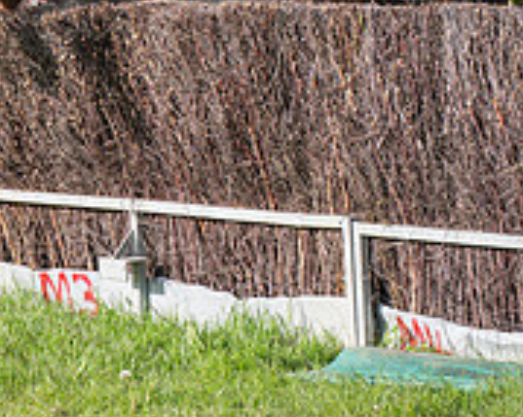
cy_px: -29
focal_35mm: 252
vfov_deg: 6.1
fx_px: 3899
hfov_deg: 7.6
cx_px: -19
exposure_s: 1/3200
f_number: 4
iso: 400
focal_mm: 71
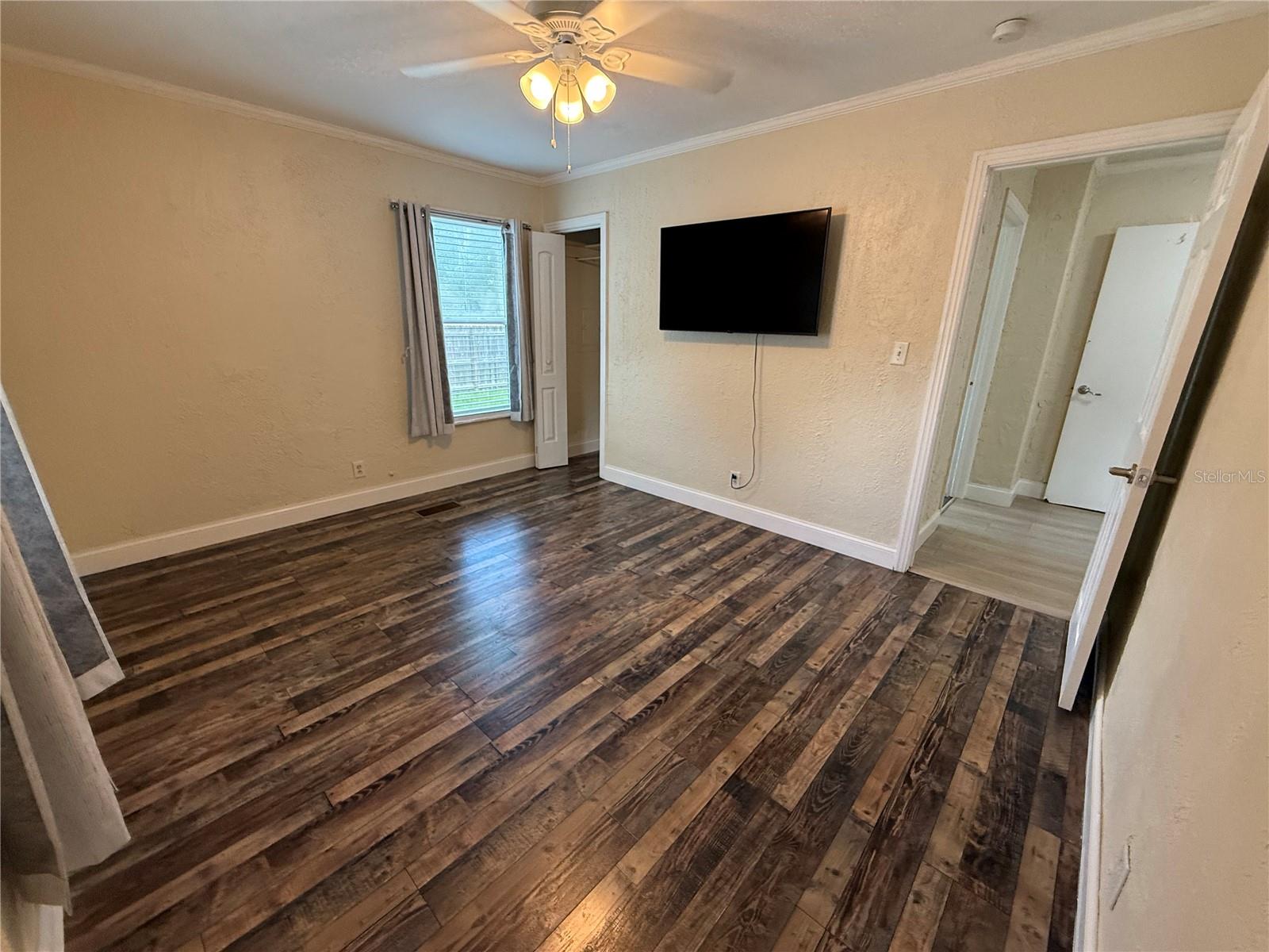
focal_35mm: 14
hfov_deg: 102.1
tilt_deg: -16.7
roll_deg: -1.2
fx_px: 513
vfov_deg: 85.7
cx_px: 634
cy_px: 476
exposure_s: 1/120
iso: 320
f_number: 2.2
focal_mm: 2.22
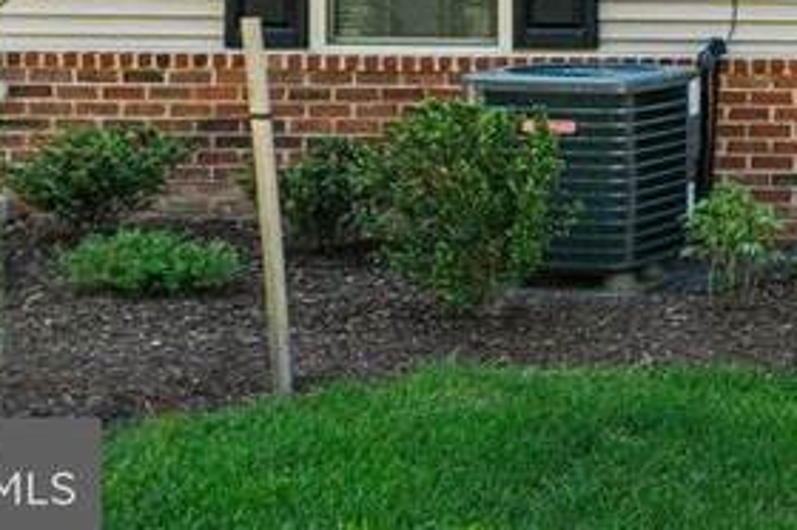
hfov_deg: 17.6
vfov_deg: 12.8
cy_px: -668
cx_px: 1529
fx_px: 1924
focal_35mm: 87
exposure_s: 1/800
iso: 1250
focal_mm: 19
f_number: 8
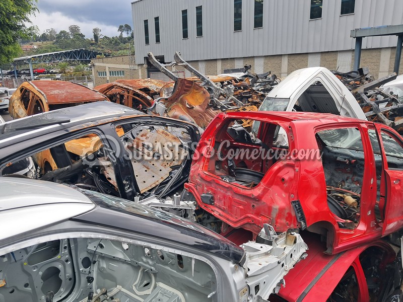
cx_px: 202
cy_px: 151
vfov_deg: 51.4
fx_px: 314
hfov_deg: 65.3
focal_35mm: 27
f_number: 1.8
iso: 50
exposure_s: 1/167
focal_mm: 4
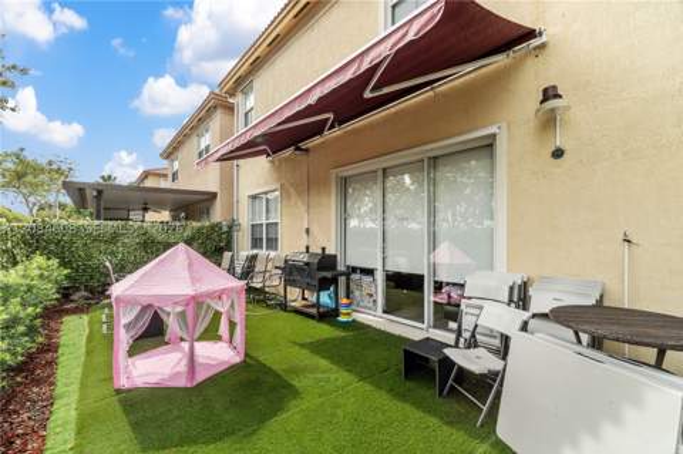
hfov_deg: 100.4
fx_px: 284
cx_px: 342
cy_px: 227
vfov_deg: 77.2
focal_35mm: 15
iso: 250
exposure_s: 1/320
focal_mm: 10
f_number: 8
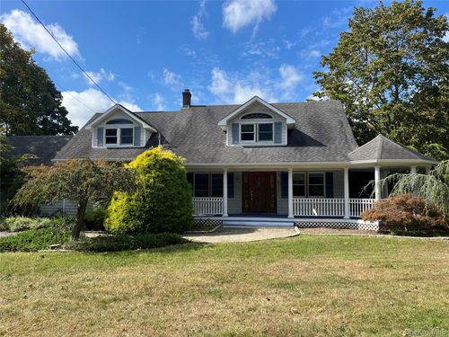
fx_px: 337
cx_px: 224
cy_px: 168
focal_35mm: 26
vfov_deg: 53.1
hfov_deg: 67.3
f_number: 1.6
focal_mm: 5.1
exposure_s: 1/2222
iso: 50
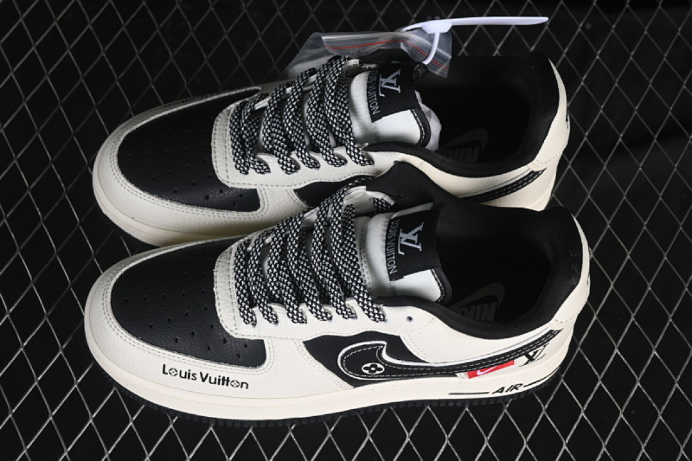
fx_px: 1442
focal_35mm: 75
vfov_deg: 18.2
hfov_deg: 27.0
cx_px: 346
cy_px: 230
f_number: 7.1
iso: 160
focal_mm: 50
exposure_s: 1/80
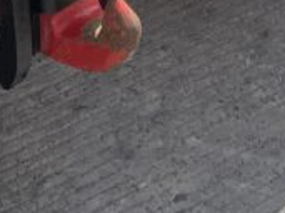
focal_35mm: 174
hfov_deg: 11.4
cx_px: 190
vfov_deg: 8.0
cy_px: -278
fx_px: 1432
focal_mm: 3
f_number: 1.8
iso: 16
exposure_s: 1/1730
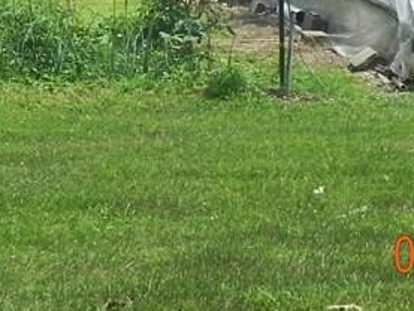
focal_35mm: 170
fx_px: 2034
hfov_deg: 11.6
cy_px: -200
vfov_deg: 8.5
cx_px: 99
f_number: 6.3
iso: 160
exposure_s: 1/396
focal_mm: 8.2
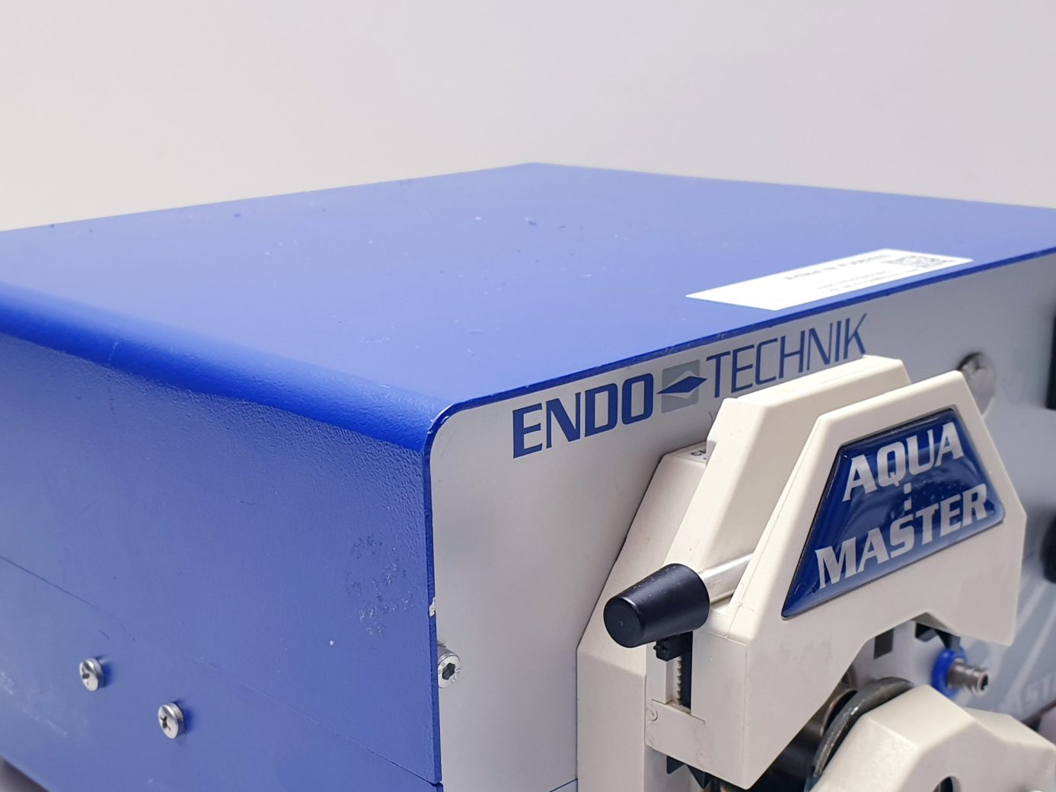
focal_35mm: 48
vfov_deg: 29.9
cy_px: 555
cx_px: 451
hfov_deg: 39.6
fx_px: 1464
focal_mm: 4.3
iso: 80
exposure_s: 1/50
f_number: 2.4
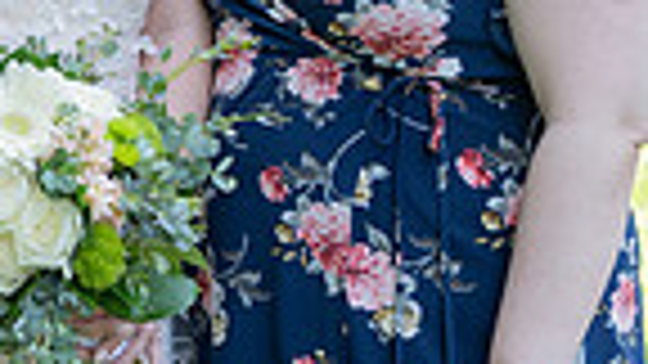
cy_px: -353
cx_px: -207
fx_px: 2835
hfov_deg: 12.6
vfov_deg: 7.1
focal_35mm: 165
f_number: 4
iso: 250
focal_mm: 39
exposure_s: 1/250
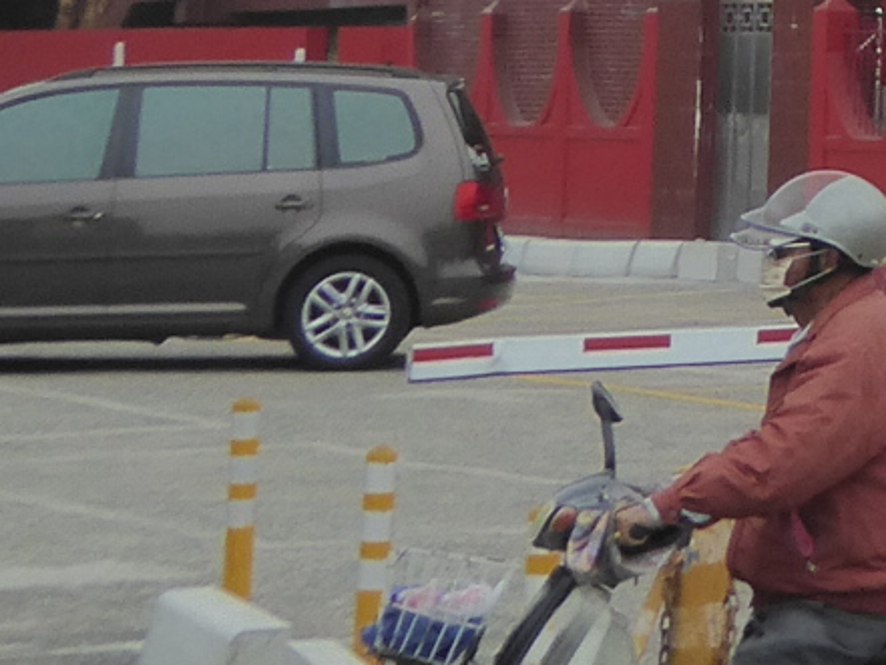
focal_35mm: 209
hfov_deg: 8.6
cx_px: 2202
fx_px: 5351
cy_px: -723
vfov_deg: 6.8
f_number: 3.7
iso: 200
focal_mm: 6.3
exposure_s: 1/400
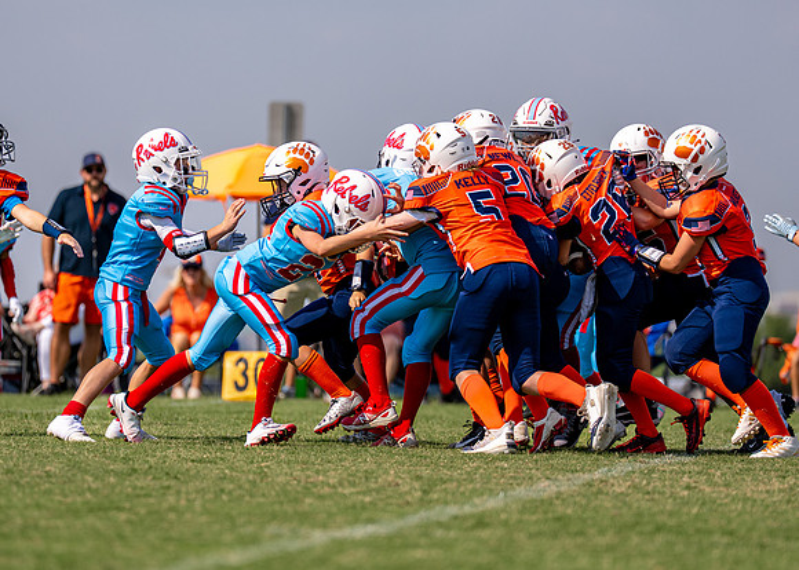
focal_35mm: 336
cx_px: 402
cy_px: 272
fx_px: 7617
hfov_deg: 6.0
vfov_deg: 4.3
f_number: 2.8
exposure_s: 1/3200
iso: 125
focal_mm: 200
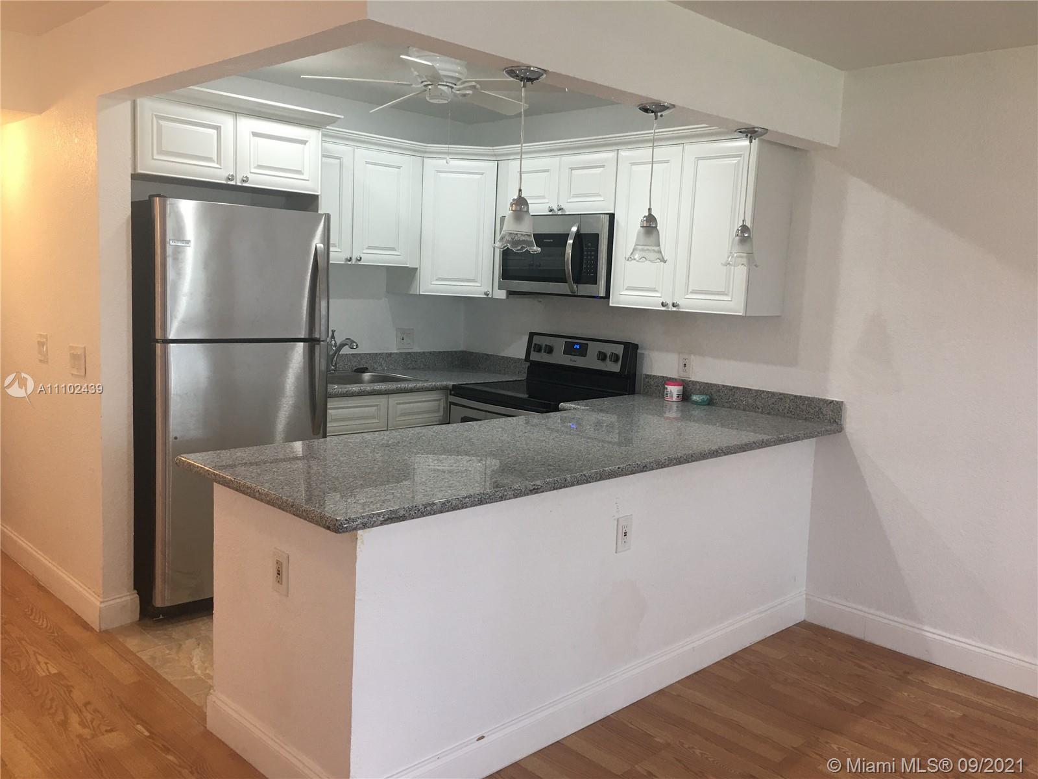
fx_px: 870
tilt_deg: -6.4
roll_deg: -2.0
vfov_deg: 48.2
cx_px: 519
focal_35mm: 29
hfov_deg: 61.7
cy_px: 390
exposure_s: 1/15
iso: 25
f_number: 2.2
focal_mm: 4.15
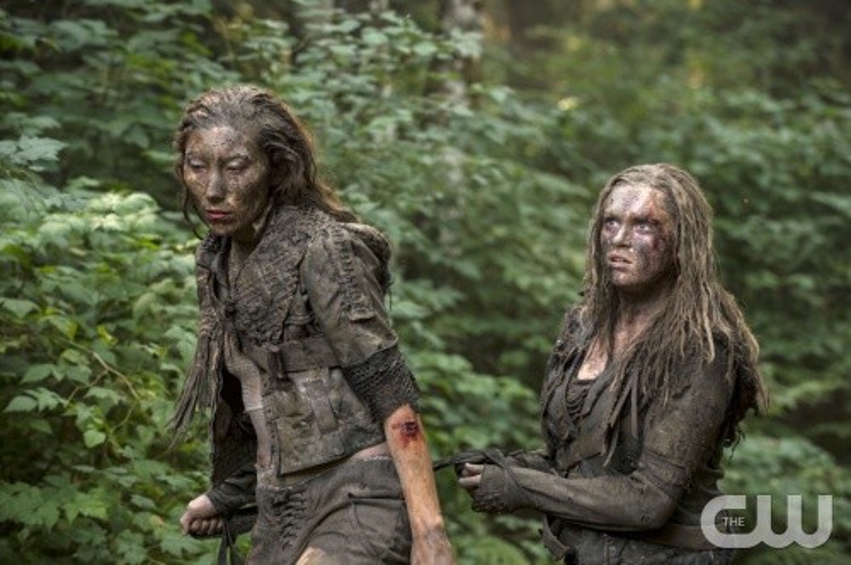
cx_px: 426
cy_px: 282
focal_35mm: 120
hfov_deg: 17.1
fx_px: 2833
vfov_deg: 11.4
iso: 400
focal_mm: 120
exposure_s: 1/320
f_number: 6.3
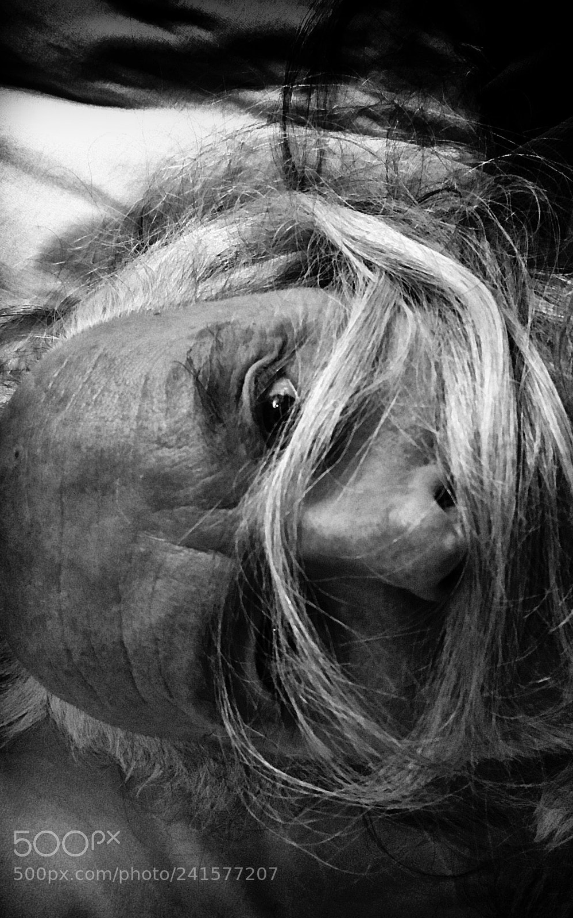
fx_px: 850
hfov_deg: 37.2
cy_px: 459
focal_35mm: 34
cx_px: 323
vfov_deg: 56.7
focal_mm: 2.87
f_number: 2.2
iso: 320
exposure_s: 1/17
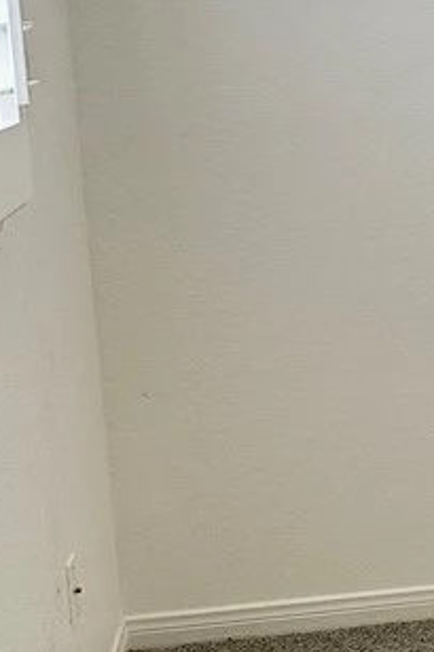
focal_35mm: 83
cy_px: 356
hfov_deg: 15.1
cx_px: 680
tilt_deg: -11.5
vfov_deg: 24.5
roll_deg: -1.2
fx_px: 1502
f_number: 1.78
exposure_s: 1/60
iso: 160
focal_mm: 6.86
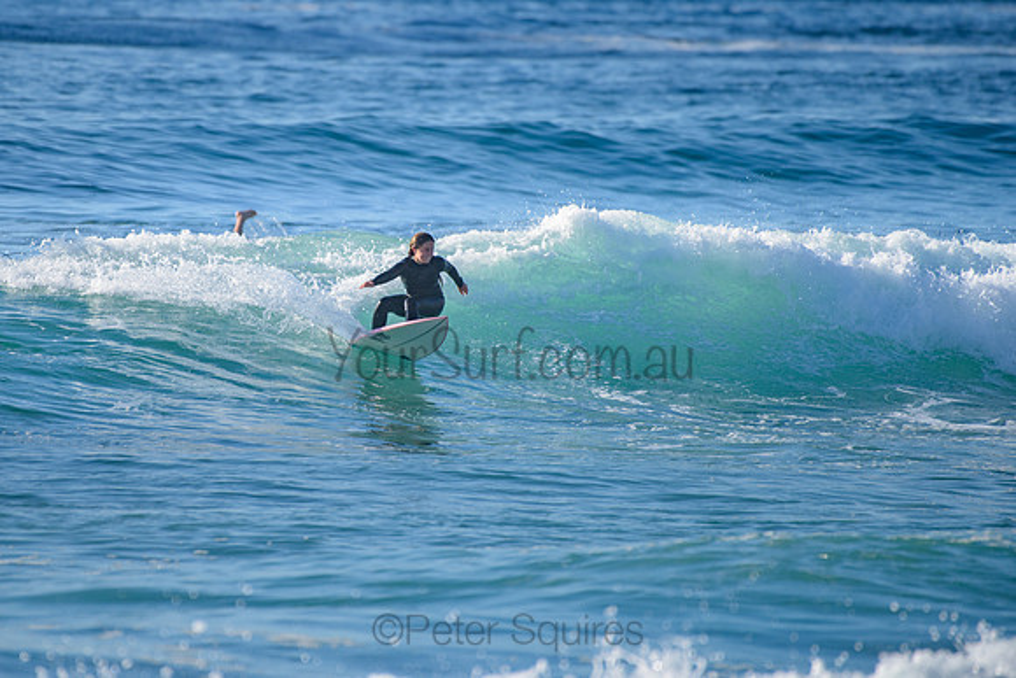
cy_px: 268
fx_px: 17313
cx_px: 398
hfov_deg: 3.4
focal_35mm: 613
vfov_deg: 2.2
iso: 400
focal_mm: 500
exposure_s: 1/2000
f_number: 5.6
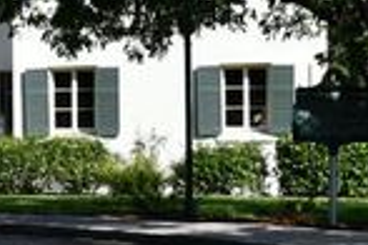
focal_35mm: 227
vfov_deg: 6.0
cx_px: -428
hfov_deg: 8.5
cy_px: 198
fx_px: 2320
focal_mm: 26
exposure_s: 1/250
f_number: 8
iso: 110
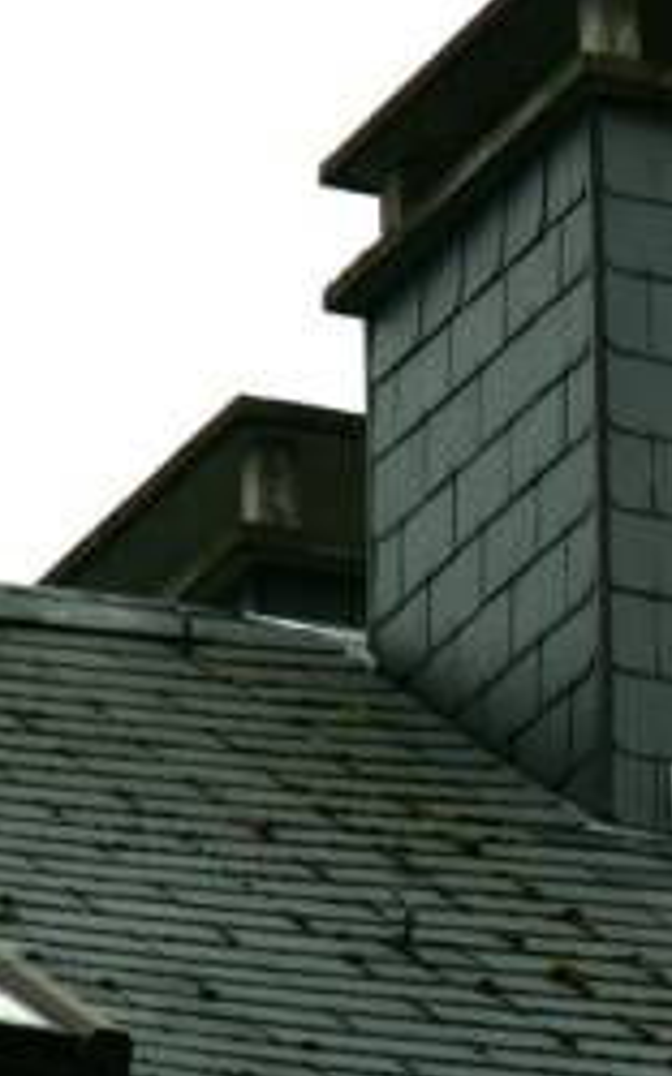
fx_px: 10590
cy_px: 499
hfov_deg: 3.6
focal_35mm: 361
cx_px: 784
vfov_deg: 5.8
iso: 50
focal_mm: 34.86
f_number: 7.1
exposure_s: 1/125
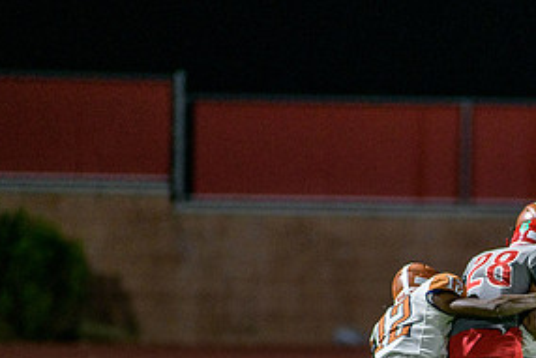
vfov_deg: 2.3
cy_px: 331
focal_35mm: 608
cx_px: 515
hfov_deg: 3.4
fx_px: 9057
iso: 2000
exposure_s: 1/500
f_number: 2.8
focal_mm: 300
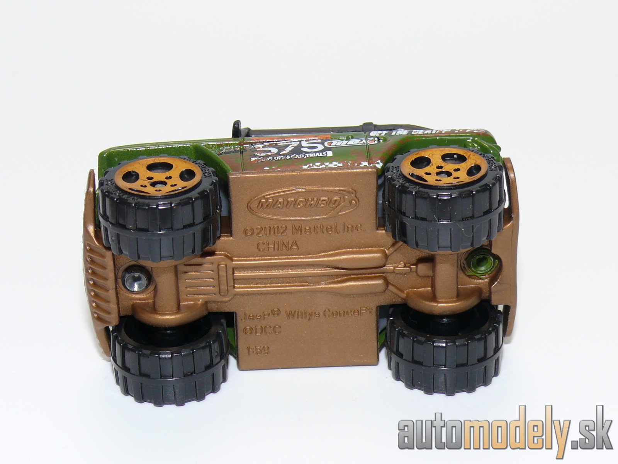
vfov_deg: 14.4
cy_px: 232
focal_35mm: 103
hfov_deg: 19.1
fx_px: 1839
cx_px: 309
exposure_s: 1/30
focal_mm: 13.4
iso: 100
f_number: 4
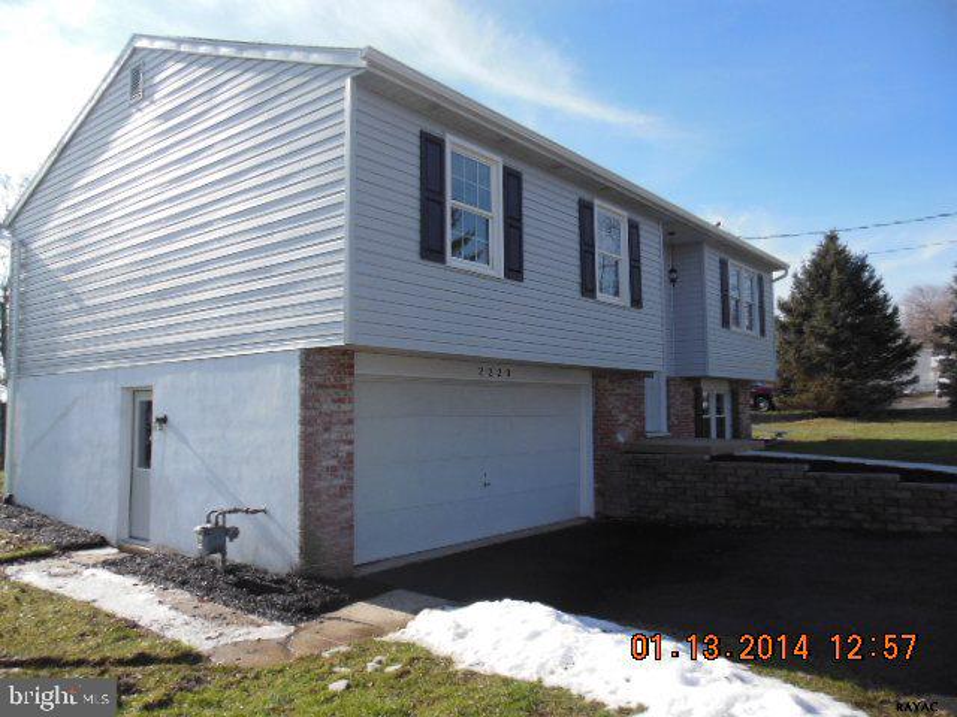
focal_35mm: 25
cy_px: 358
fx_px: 691
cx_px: 478
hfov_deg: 69.4
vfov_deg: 54.9
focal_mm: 4.5
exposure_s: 1/1250
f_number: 3.2
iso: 125
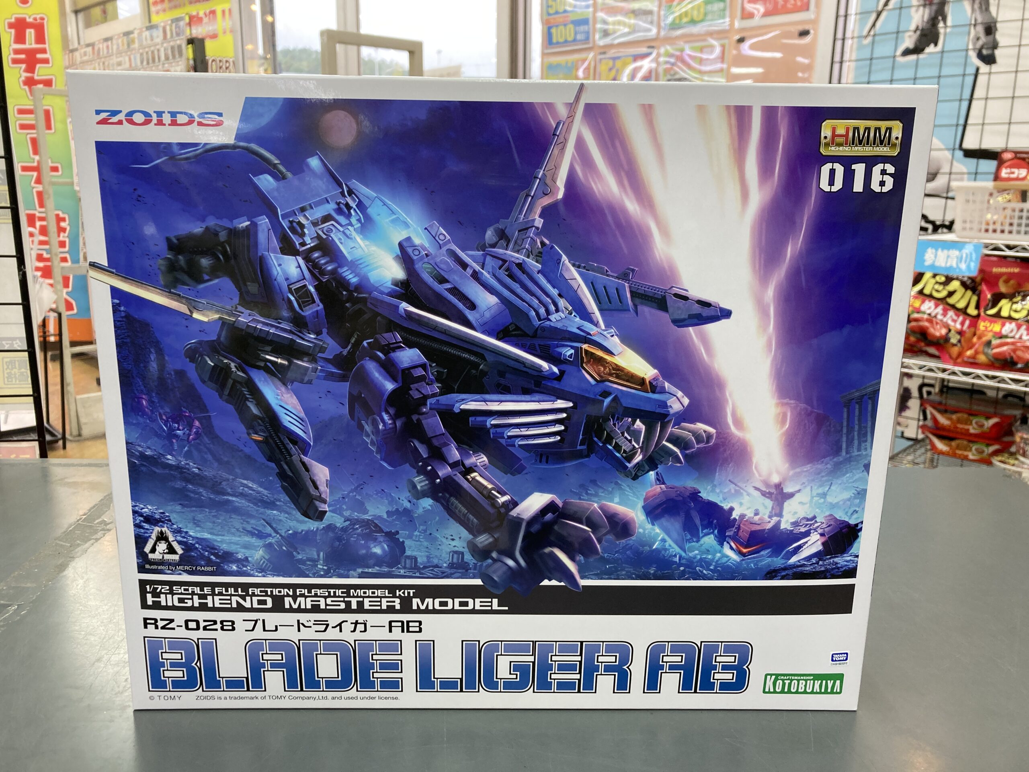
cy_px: 386
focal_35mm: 28
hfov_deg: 63.4
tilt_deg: -12.6
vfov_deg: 49.7
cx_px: 514
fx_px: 832
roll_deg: -0.6
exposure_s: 1/60
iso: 64
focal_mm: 3.99
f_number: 1.8
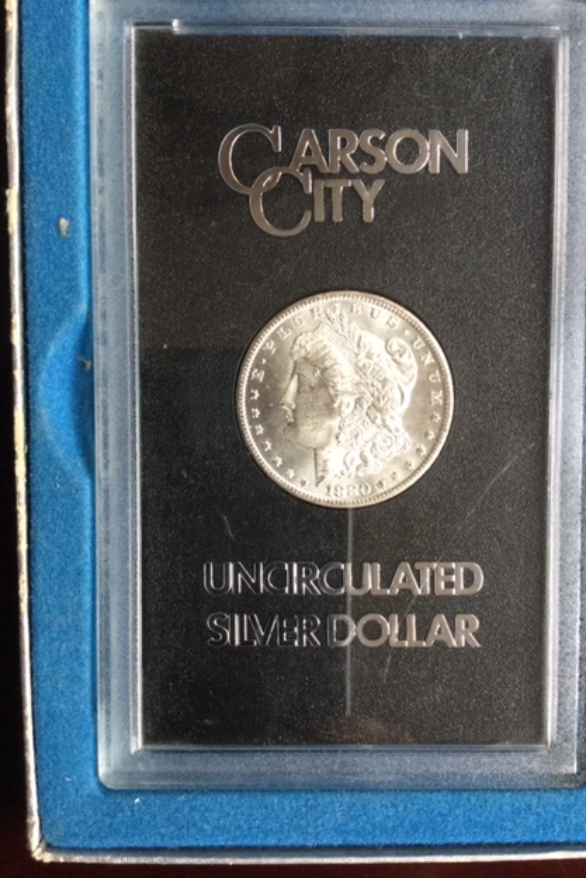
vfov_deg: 57.2
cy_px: 435
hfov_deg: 40.0
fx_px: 805
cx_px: 319
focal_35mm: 33
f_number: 2.4
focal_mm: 3.3
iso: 100
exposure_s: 1/30
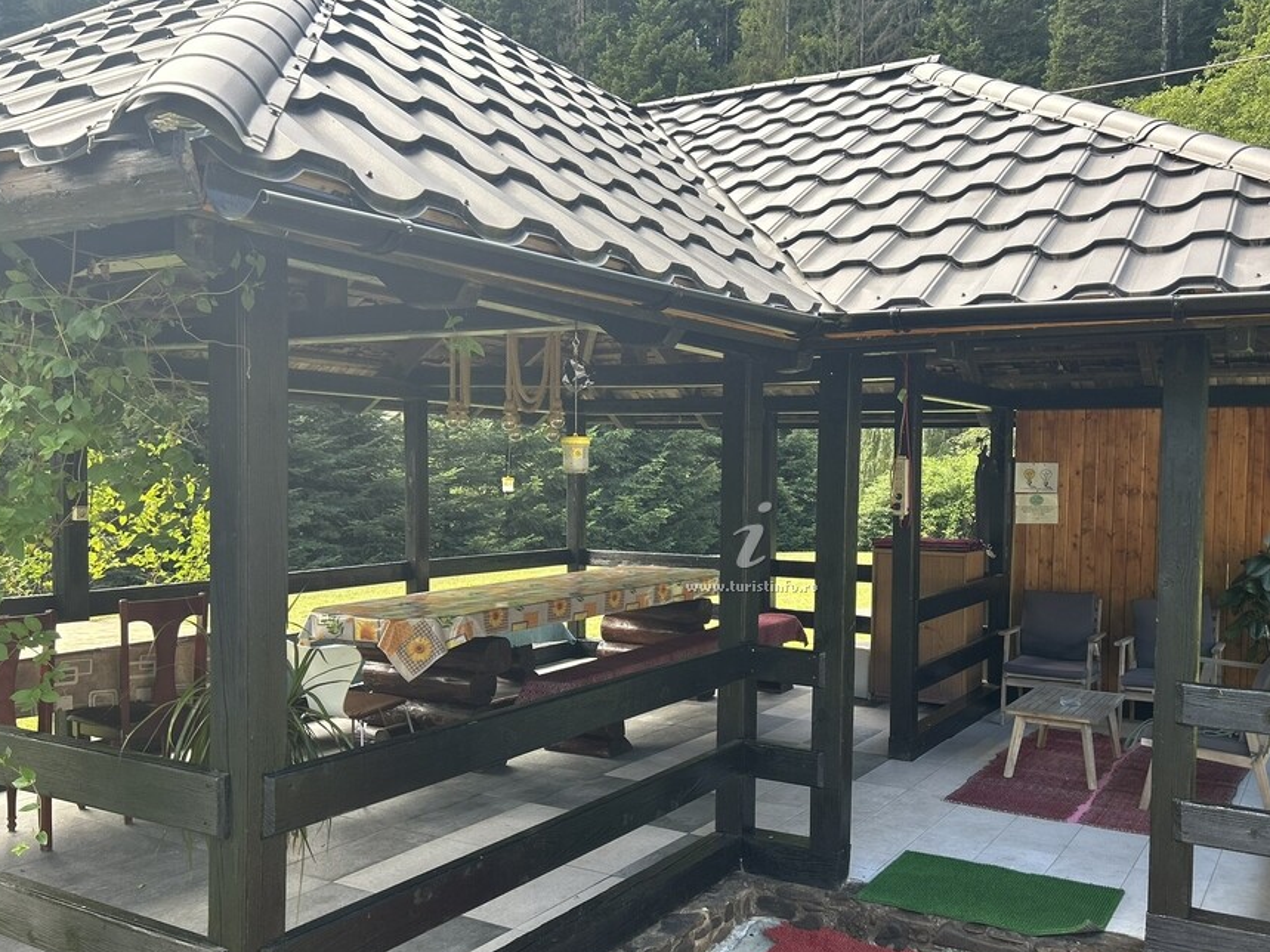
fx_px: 1137
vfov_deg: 45.4
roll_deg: -0.8
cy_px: 519
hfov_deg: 58.1
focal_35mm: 31
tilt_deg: -2.3
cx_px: 726
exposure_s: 1/282
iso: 40
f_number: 1.5
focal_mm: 5.7
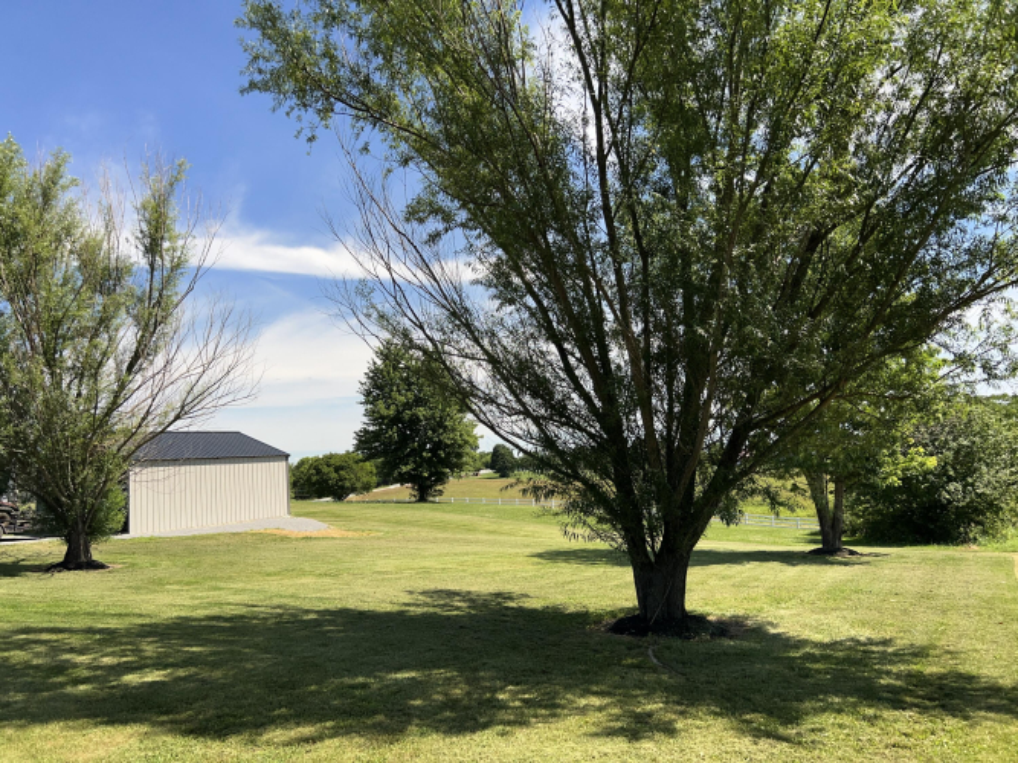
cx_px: 509
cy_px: 382
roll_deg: +3.1
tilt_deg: +5.3
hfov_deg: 67.3
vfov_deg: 53.0
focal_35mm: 26
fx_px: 764
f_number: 1.5
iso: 32
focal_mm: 5.7
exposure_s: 1/3968
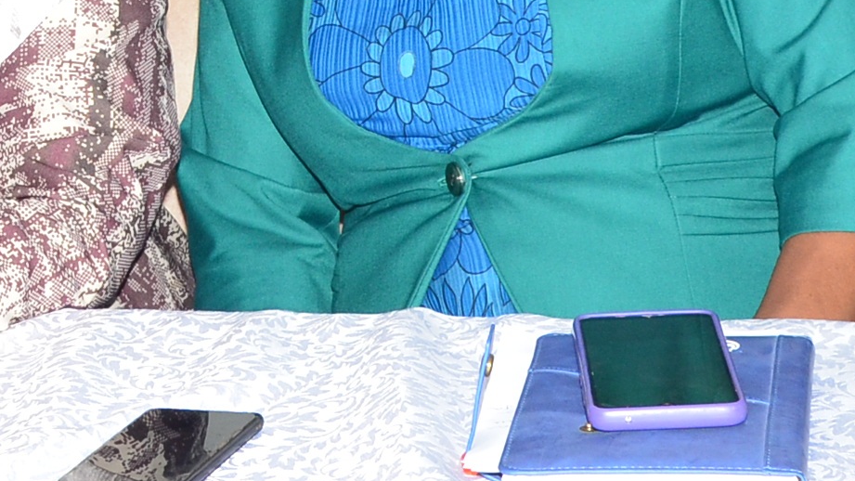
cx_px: -134
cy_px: -369
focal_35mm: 151
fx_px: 3423
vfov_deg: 7.8
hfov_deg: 13.9
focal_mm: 24
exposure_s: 1/200
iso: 640
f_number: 5.6
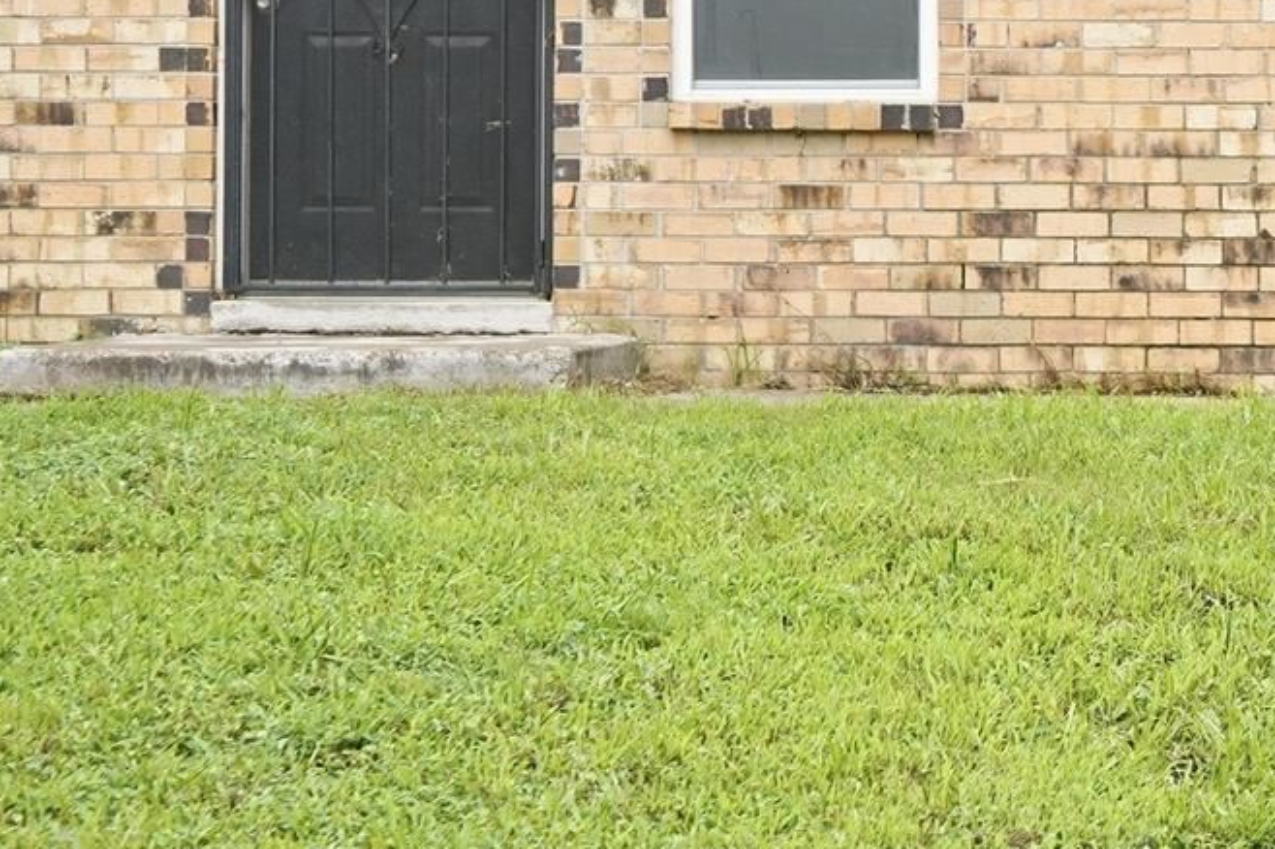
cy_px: -296
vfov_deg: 12.1
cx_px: 1227
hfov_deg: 18.4
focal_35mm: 109
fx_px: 3858
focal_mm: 35
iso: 400
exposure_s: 1/500
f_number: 2.8
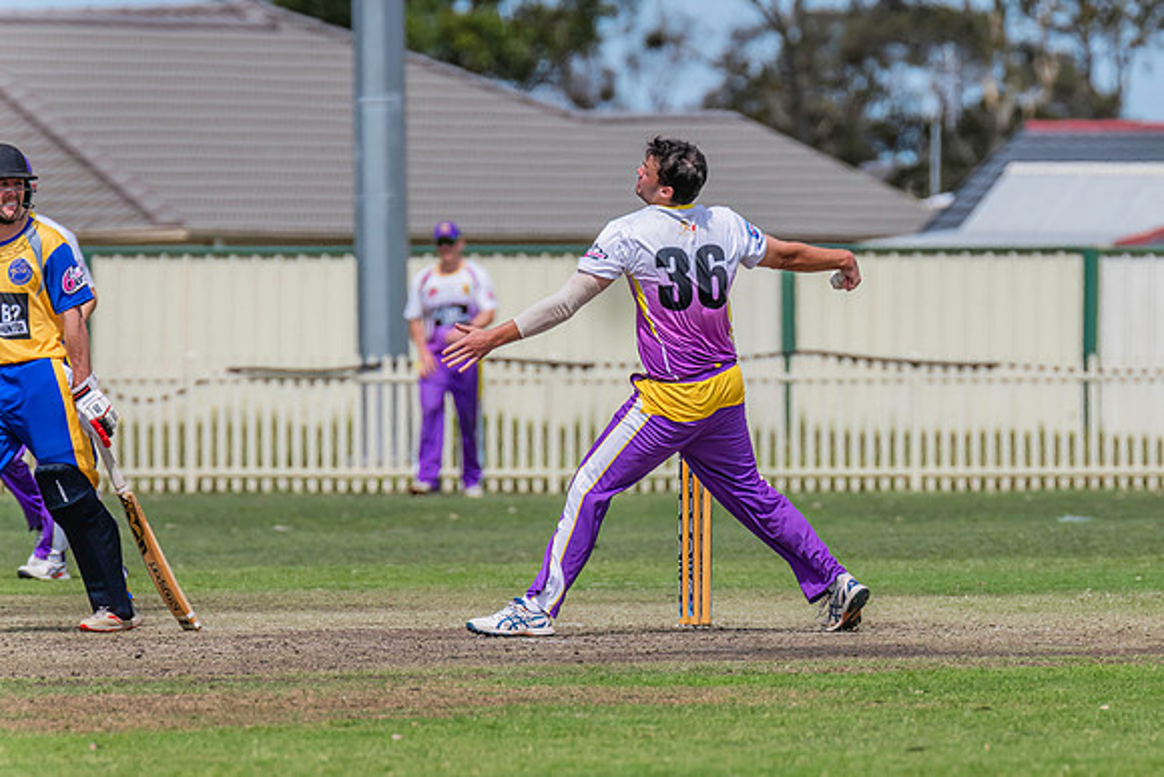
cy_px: 412
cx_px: 627
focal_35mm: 545
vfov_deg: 2.5
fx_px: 17636
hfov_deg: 3.8
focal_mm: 500
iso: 800
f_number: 9
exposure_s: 1/2500
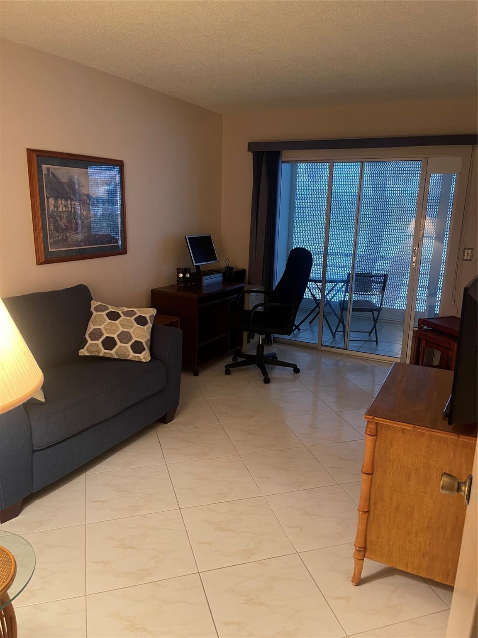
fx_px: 479
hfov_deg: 53.1
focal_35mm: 26
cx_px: 239
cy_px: 319
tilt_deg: -13.9
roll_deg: -1.6
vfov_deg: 67.3
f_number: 1.6
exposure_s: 1/40
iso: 400
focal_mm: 5.1
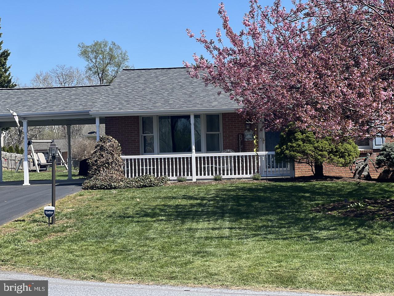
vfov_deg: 19.1
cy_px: 148
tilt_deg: +0.7
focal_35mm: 77
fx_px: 876
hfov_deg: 25.3
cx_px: 197
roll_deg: +1.1
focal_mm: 9
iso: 32
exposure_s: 1/447
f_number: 2.8
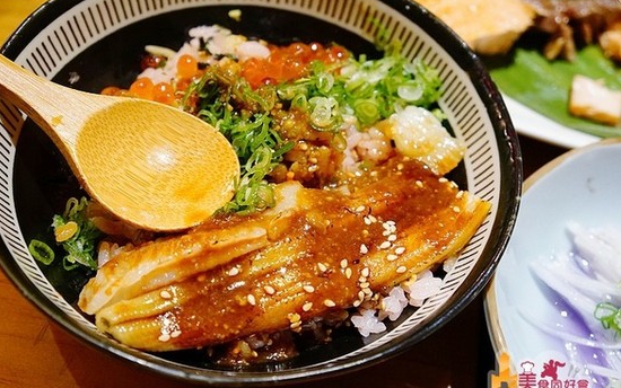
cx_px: 298
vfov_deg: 25.8
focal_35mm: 50
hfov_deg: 40.3
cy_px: 199
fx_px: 846
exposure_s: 1/60
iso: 2500
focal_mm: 30
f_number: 4
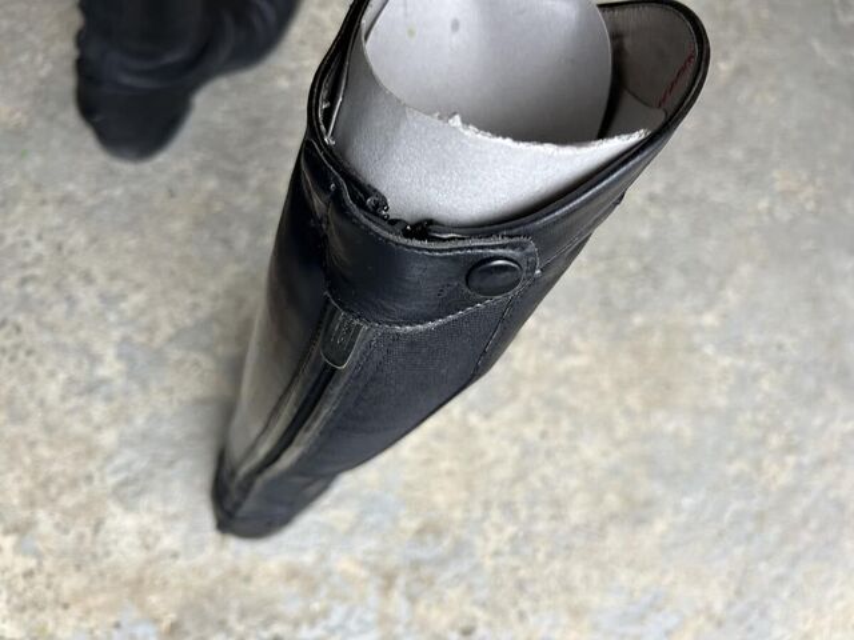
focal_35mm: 26
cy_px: 320
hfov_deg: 67.3
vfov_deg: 53.1
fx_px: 641
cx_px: 427
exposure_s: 1/121
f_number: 1.5
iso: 125
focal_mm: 5.7
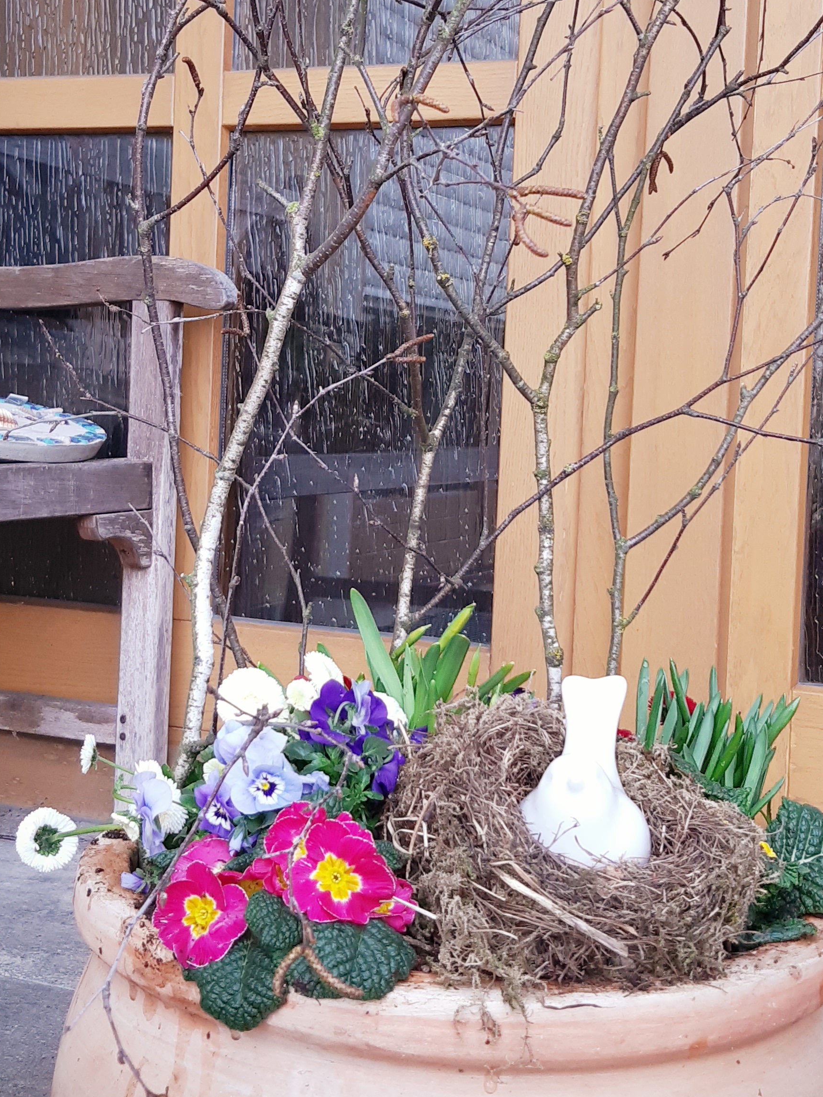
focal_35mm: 52
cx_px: 421
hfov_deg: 28.0
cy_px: 429
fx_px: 1648
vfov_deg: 36.7
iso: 50
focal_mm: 3.92
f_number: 1.7
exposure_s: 1/100
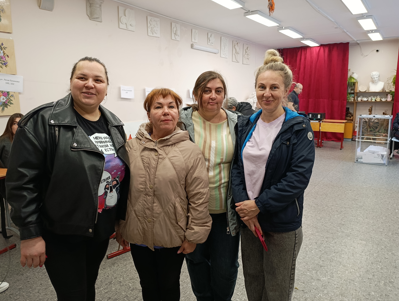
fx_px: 277
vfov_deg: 56.9
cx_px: 193
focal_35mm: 24
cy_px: 145
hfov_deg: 71.5
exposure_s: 1/100
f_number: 1.65
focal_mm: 6.11
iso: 947
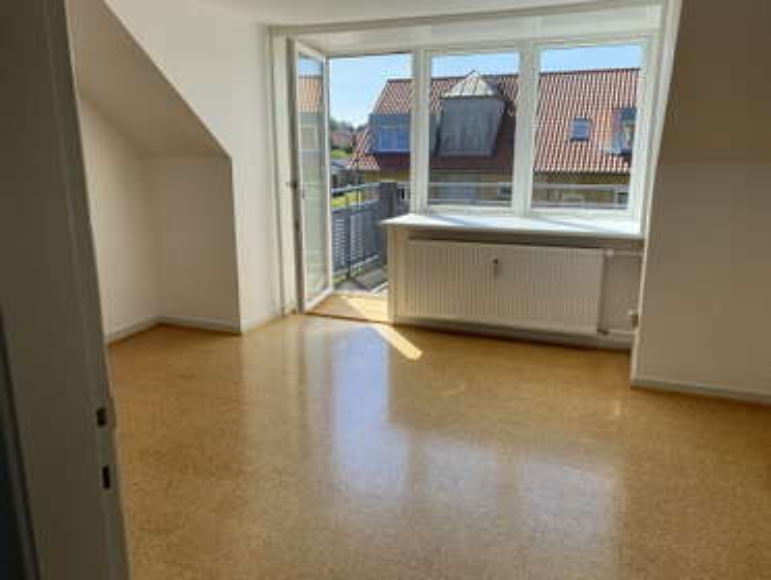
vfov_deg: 53.2
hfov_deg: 67.2
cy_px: 290
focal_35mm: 26
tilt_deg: -12.9
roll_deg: +0.1
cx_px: 386
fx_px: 580
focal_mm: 4.25
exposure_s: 1/1135
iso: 32
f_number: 1.8
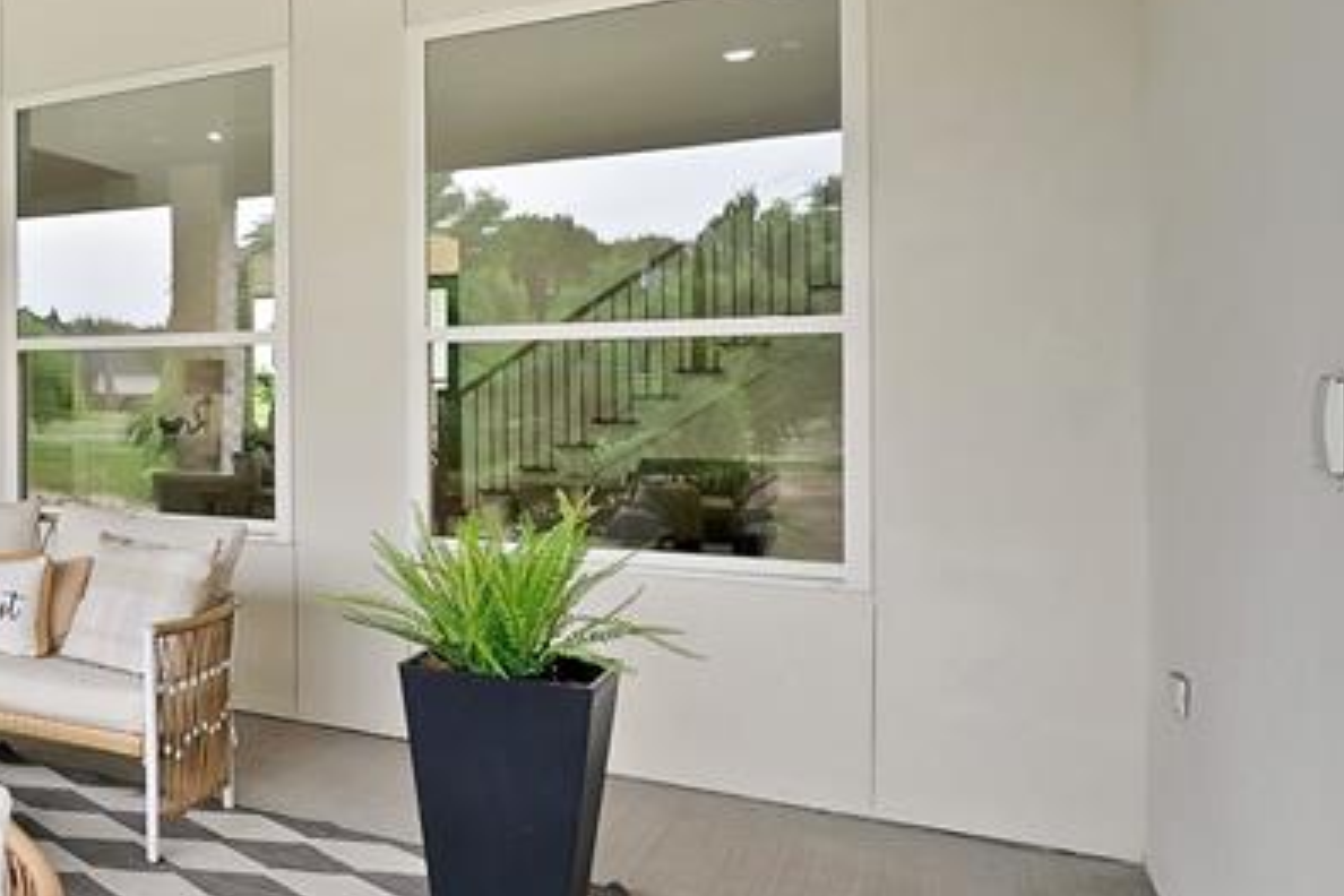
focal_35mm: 31
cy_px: 406
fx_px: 1157
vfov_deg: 42.3
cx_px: -282
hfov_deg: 40.9
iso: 640
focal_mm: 12
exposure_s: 1/13
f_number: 10
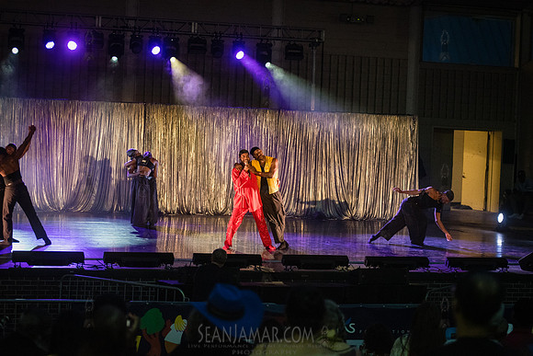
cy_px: 178
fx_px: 1274
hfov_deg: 23.6
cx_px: 266
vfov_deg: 15.9
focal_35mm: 86
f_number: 3.2
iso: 6400
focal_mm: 86
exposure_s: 1/320
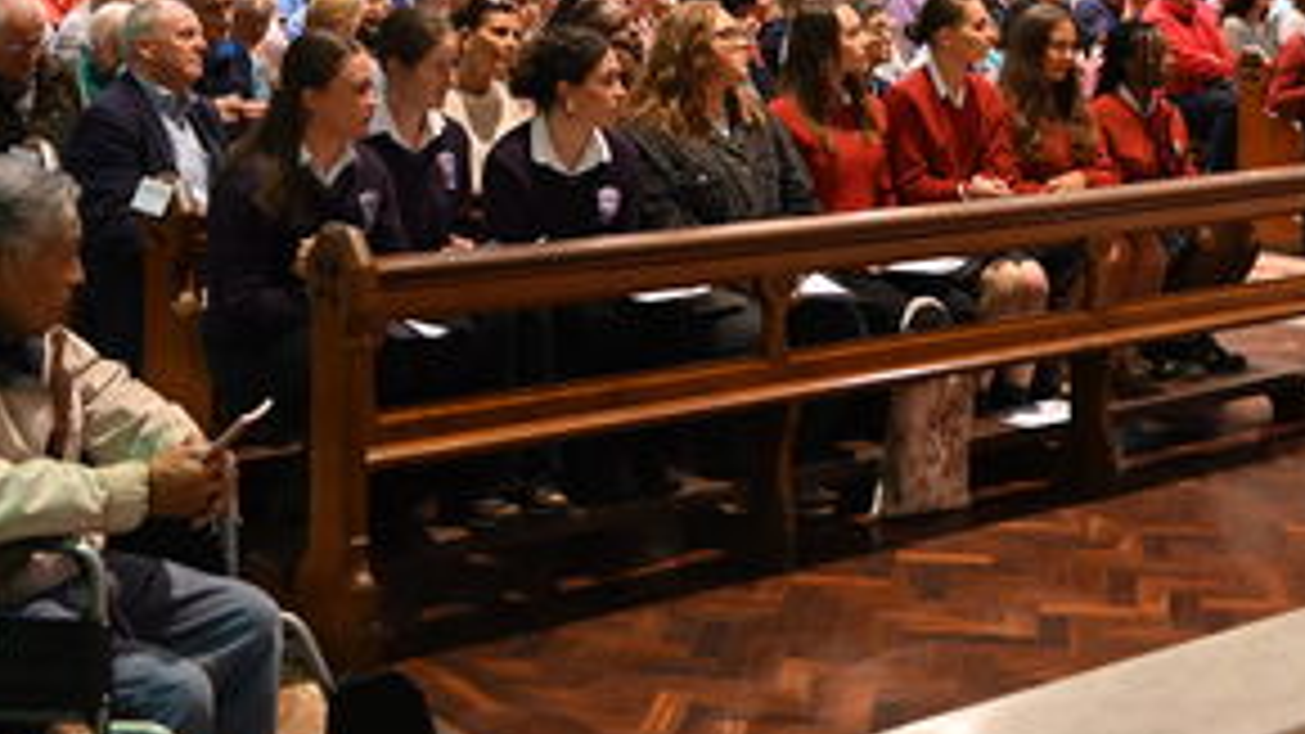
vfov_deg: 17.7
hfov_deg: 31.6
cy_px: -56
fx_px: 2285
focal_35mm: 66
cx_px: 864
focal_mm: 31.5
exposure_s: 1/80
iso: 3200
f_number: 4.8
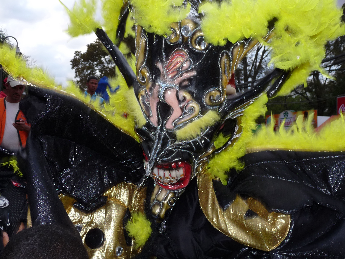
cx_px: 172
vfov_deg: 36.0
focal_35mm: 40
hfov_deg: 46.8
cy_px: 130
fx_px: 399
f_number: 2.8
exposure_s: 1/125
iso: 100
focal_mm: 4.9
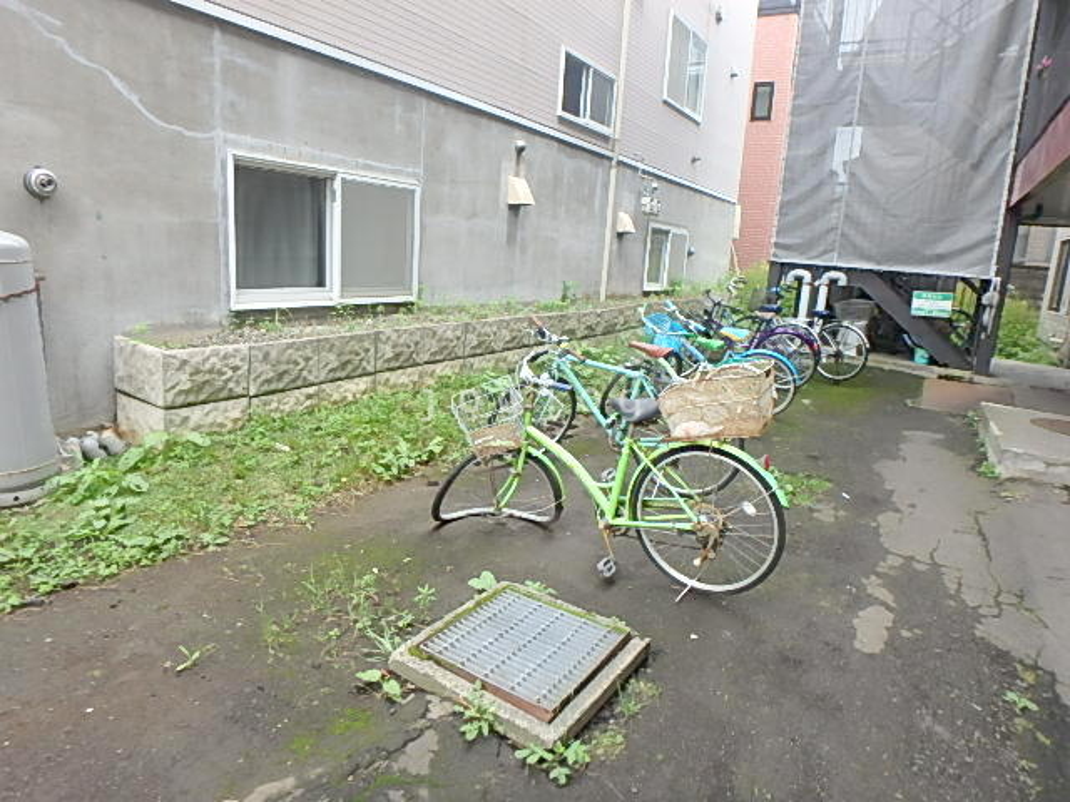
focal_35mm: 21
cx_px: 535
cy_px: 401
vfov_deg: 63.4
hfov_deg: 79.0
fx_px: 649
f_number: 3.5
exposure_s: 1/125
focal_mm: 3.7
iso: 125
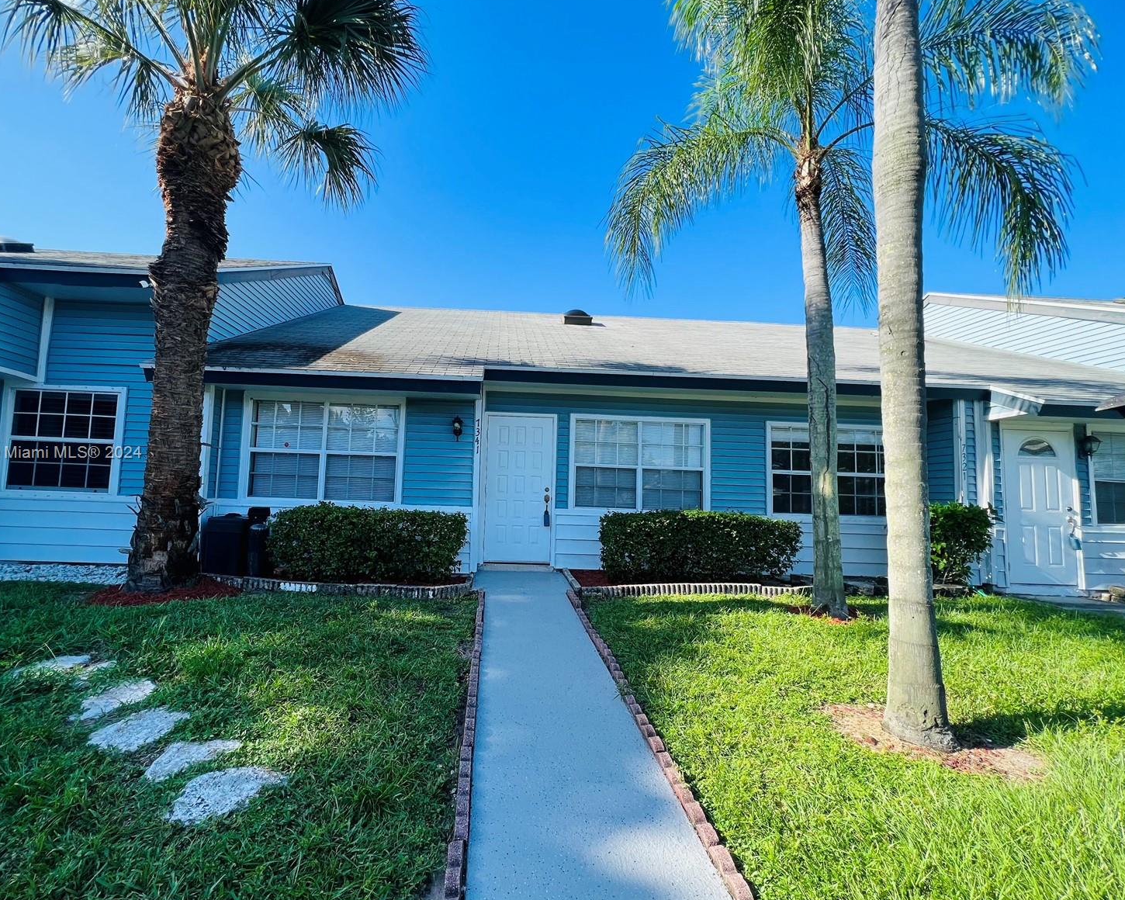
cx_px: 514
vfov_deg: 88.0
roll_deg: -1.2
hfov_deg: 100.5
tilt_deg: +4.7
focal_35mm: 14
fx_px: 466
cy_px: 454
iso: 32
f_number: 1.8
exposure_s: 1/504
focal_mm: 1.57
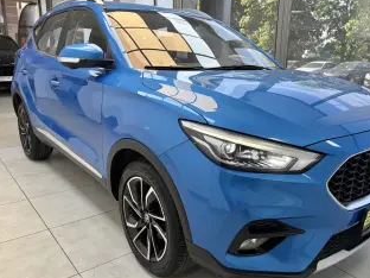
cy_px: 143
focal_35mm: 30
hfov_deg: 59.7
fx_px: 321
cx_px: 211
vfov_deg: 46.8
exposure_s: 1/176
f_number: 1.6
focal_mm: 5.96
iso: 64
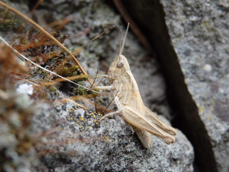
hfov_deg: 29.4
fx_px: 437
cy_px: 86
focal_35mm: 66
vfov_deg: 22.3
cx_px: 114
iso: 320
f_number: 4.4
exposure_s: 1/100
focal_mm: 11.9
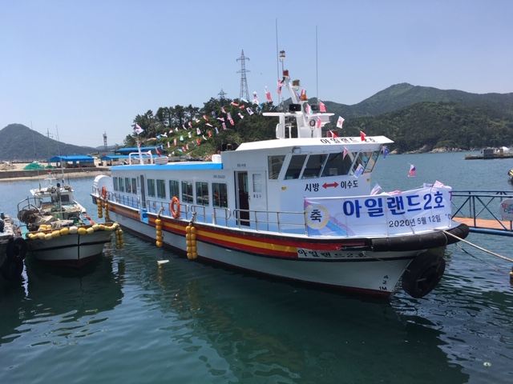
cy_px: 192
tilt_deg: -6.2
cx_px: 256
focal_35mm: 29
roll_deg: +2.3
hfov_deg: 61.7
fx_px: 430
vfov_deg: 48.2
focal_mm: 4.15
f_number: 2.2
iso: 25
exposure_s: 1/1479
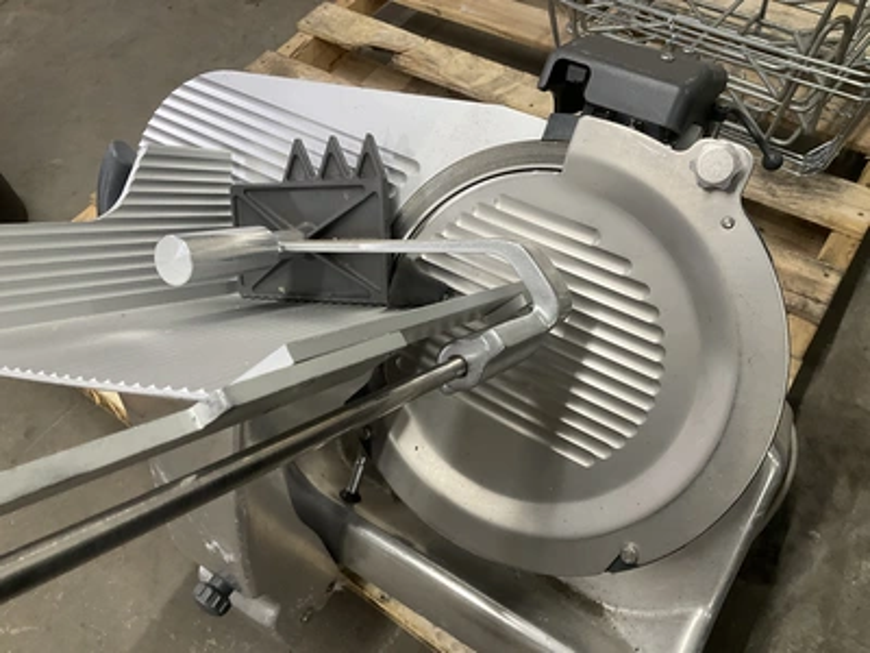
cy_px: 326
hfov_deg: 61.7
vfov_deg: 48.2
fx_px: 729
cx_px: 435
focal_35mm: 29
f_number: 1.8
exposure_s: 1/60
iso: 125
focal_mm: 3
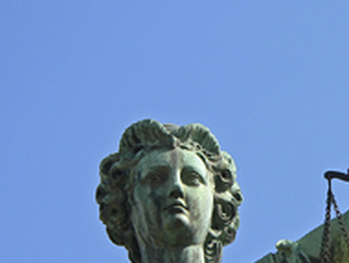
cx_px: 296
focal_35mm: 350
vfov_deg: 4.3
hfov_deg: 5.6
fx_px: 3533
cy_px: 185
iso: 80
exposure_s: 1/1000
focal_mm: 31.6
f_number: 4
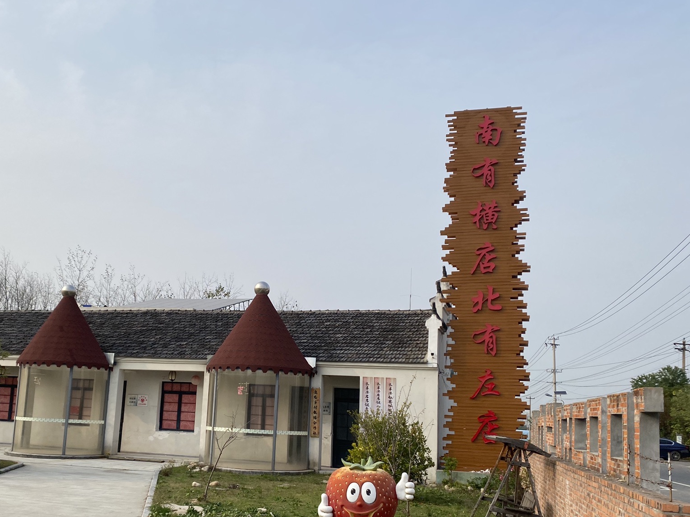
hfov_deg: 53.5
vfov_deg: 41.5
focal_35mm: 34
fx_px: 678
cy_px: 327
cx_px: 267
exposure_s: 1/3040
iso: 32
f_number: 1.8
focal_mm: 4.25
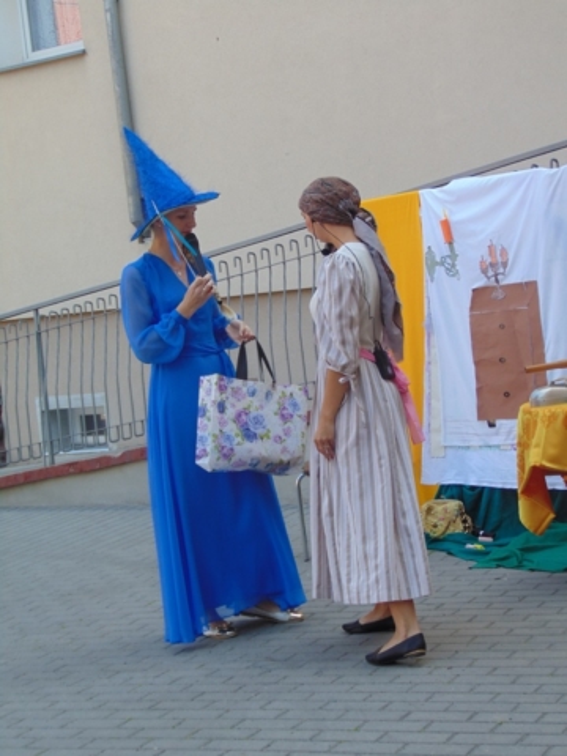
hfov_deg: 20.7
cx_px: 284
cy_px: 378
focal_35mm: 71
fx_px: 1551
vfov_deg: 27.4
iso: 80
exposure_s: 1/160
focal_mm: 12.8
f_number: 3.7
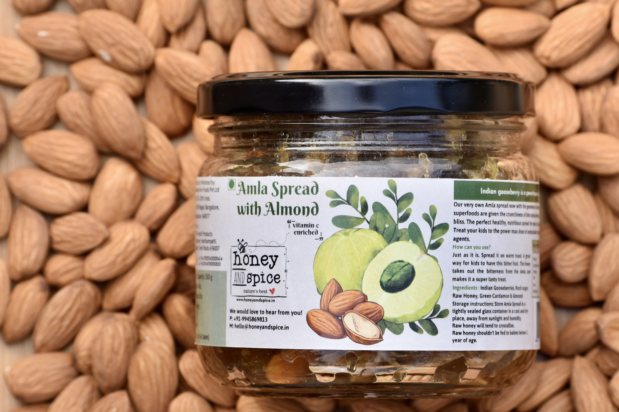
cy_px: 211
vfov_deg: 5.7
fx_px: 4126
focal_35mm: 240
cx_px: 372
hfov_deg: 8.6
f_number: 8
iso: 280
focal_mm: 130
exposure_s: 1/250
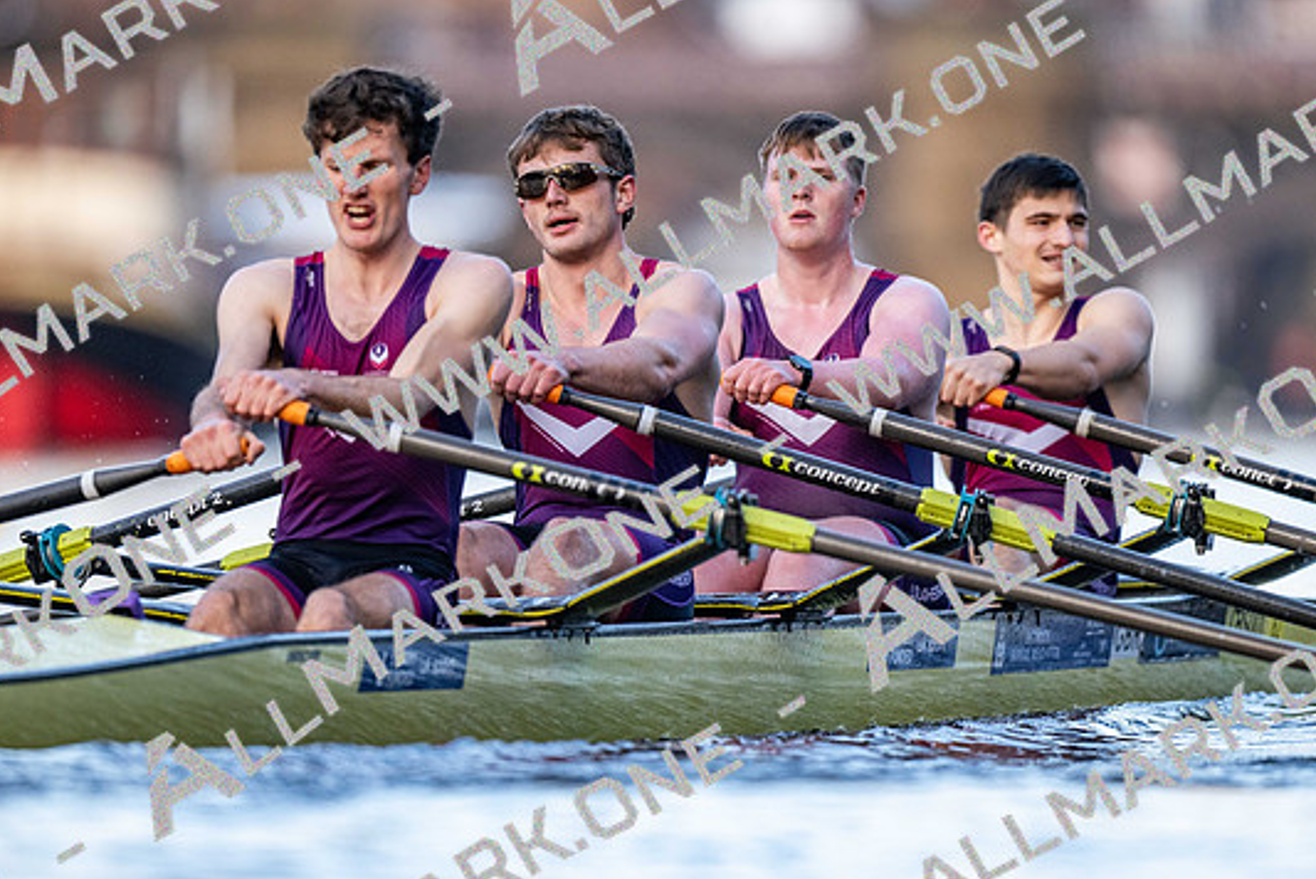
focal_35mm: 653
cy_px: 458
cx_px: 647
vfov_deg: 2.1
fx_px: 23883
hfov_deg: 3.2
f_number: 4
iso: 2000
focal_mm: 600
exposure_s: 1/2500
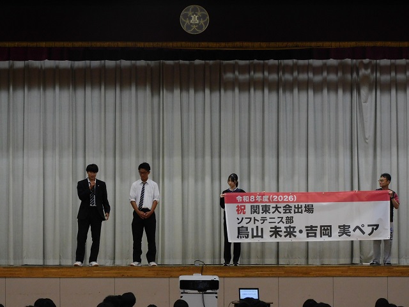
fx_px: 2127
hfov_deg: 11.0
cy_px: 154
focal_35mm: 180
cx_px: 204
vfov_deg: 8.2
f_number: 5.3
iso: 400
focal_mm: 32.2
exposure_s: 1/40
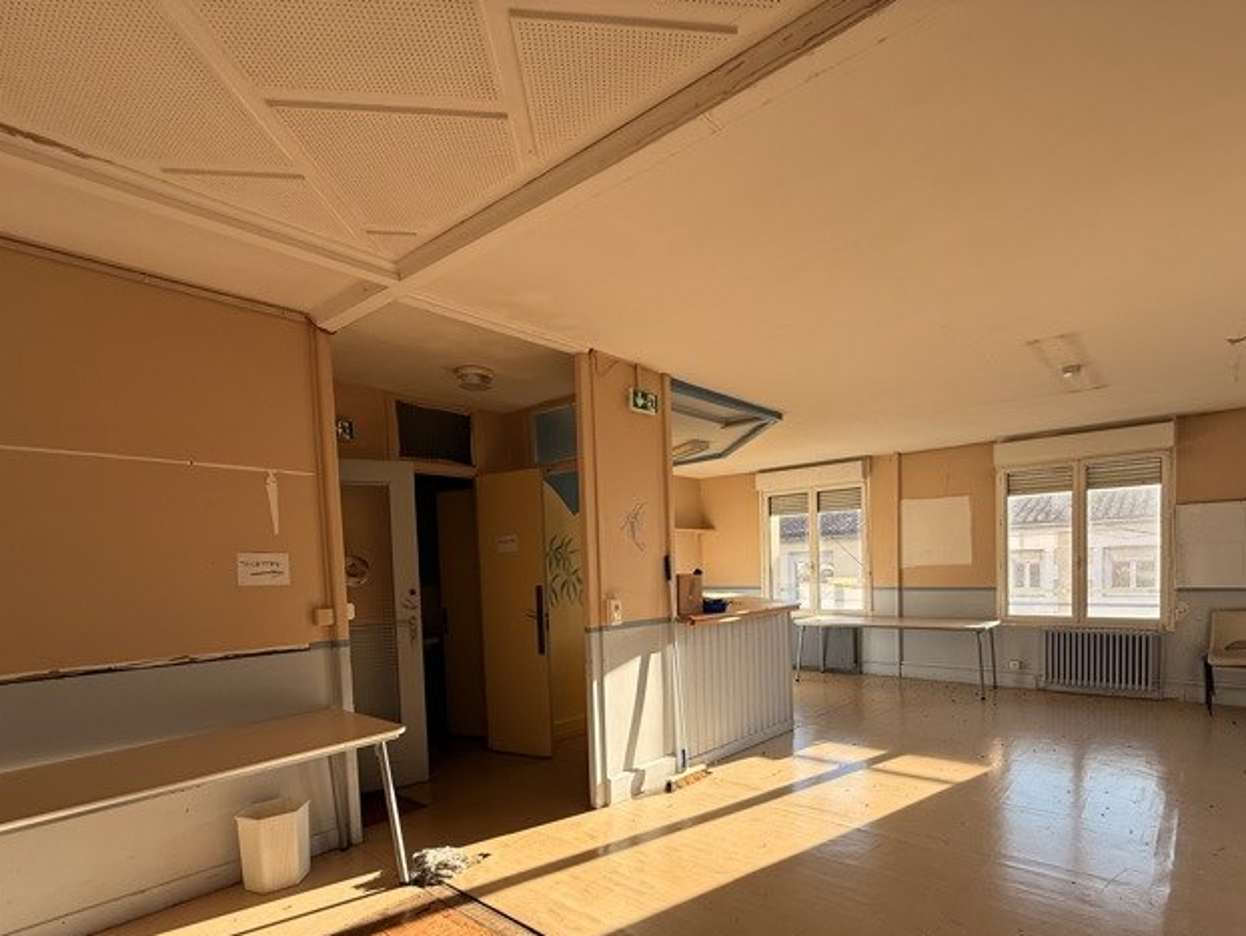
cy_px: 599
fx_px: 648
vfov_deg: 70.2
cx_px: 695
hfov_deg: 87.4
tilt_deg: -2.8
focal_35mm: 18
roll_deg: +1.3
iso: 50
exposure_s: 1/237
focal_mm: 2.22
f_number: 2.2
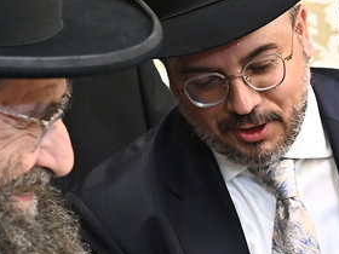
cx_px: 320
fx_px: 1459
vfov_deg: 9.9
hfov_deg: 13.1
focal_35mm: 149
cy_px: 233
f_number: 3.2
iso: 2500
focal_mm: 31
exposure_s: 1/160
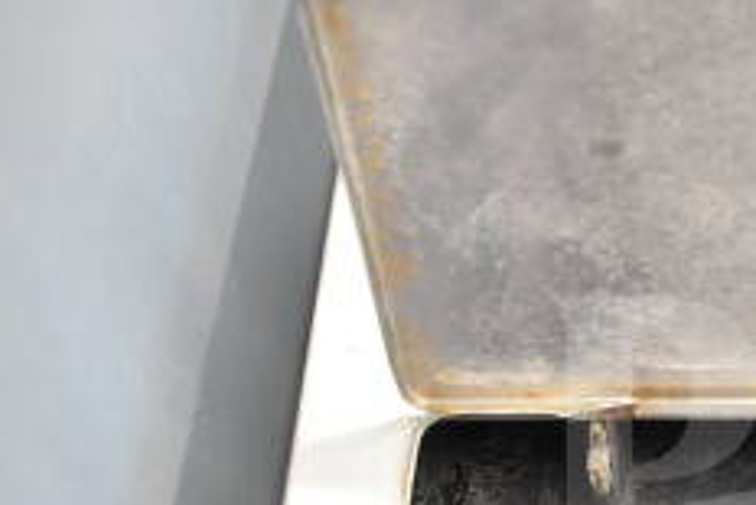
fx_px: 1492
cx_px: 844
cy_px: 552
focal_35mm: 71
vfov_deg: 18.5
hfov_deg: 26.1
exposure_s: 1/40
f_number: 3.5
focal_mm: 18
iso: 1600
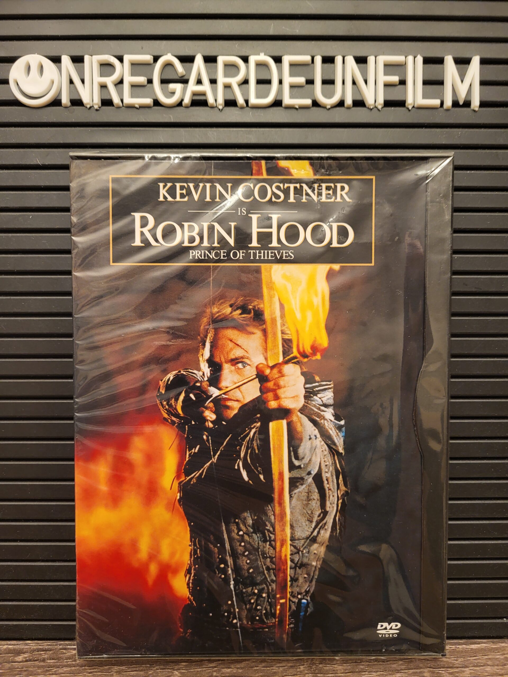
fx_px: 509
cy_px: 338
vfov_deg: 67.3
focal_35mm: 26
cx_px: 254
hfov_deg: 53.1
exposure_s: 1/40
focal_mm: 5.4
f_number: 1.8
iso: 250
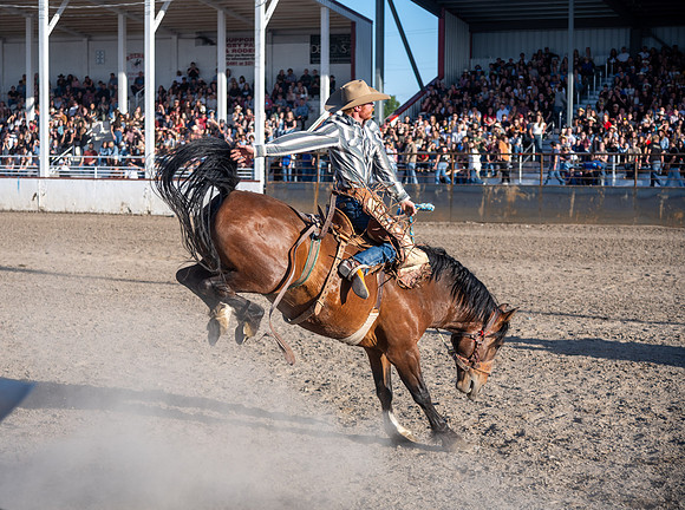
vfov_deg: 20.5
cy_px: 255
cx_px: 301
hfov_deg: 27.2
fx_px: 1413
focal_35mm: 72
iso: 125
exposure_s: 1/1000
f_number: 4
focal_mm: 66
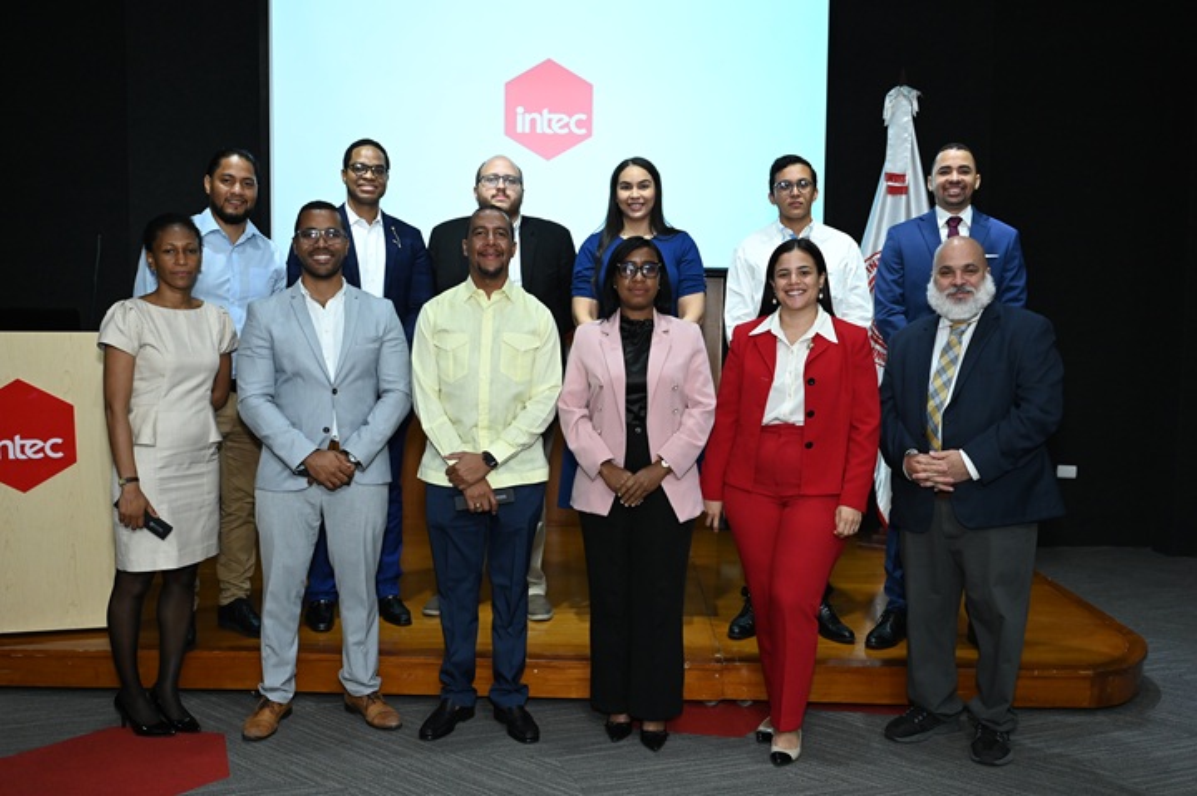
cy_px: 398
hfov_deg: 55.8
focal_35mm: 34
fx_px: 1130
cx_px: 598
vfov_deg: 38.8
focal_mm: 34
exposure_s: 1/200
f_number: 5
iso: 2500
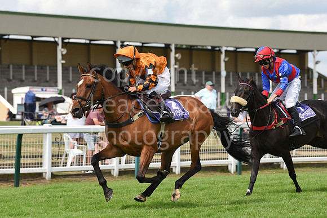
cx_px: 164
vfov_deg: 8.1
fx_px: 1544
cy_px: 109
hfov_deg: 12.1
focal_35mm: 170
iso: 400
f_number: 5.6
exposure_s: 1/2000
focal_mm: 170
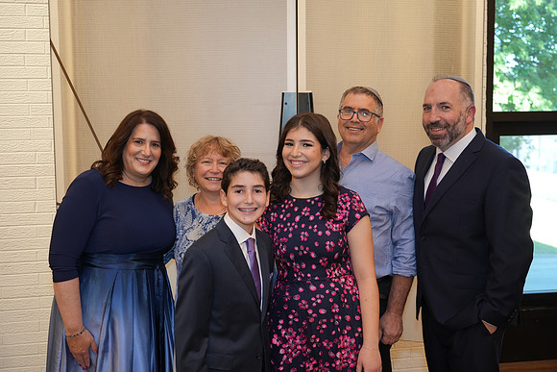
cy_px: 186
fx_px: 619
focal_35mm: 40
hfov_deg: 48.4
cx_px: 278
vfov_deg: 33.4
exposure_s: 1/80
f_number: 4
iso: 640
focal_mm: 40
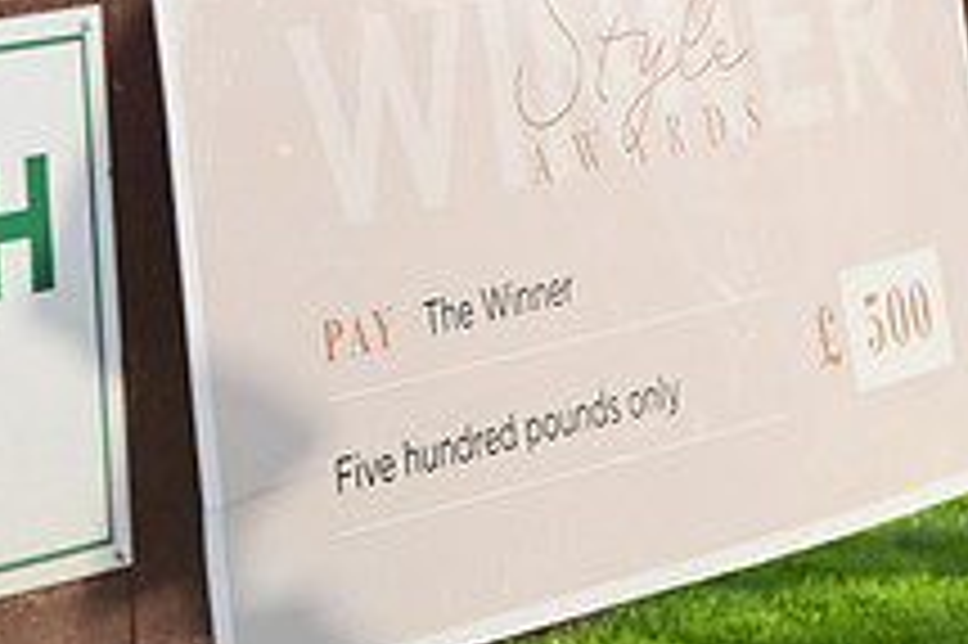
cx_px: 428
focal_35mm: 283
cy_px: -270
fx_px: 7604
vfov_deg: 4.8
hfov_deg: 7.3
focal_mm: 135
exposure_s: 1/2500
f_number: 4.5
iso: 1250
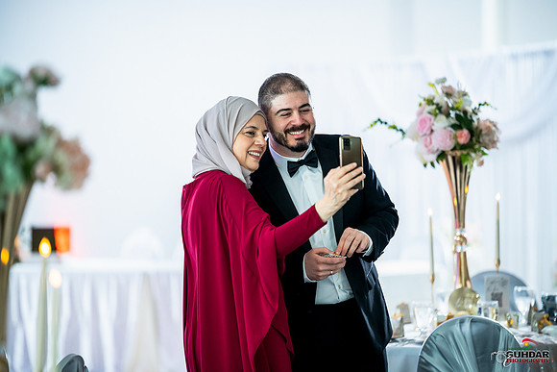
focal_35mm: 150
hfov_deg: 13.7
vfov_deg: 9.2
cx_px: 278
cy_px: 186
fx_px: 2321
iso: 640
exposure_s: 1/200
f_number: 2
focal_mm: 150
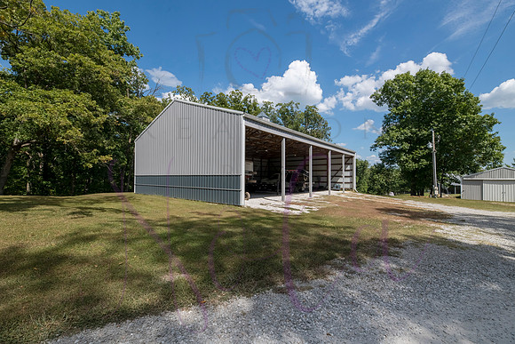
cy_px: 173
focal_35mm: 14
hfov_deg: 102.7
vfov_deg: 79.6
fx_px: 206
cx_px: 261
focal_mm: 14
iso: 320
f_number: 13
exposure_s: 1/400
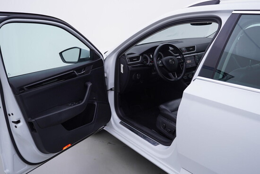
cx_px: 130
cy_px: 87
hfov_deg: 53.1
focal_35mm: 36
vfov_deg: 36.9
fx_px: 260
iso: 125
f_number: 4
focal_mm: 24
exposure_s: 1/80
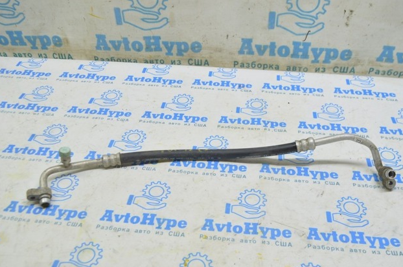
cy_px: 137
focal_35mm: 36
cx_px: 204
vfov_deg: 37.2
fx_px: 397
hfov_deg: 53.8
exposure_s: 1/20
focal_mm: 23
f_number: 5.6
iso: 400
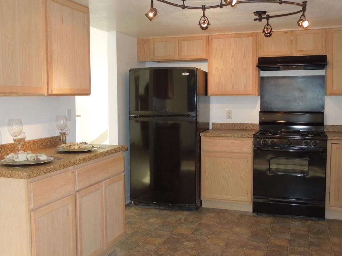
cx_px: 162
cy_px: 120
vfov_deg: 37.7
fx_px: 375
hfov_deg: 49.0
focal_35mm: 38
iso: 320
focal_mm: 6.3
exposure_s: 1/50
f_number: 3.7
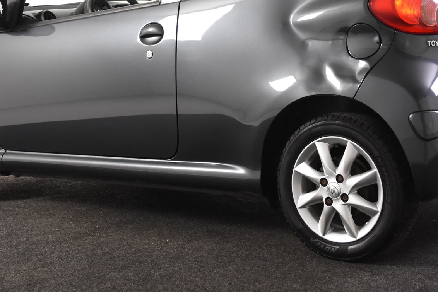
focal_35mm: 79
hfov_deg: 25.7
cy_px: 89
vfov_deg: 17.3
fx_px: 959
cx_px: 238
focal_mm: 31
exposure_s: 1/80
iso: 1600
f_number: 4.5
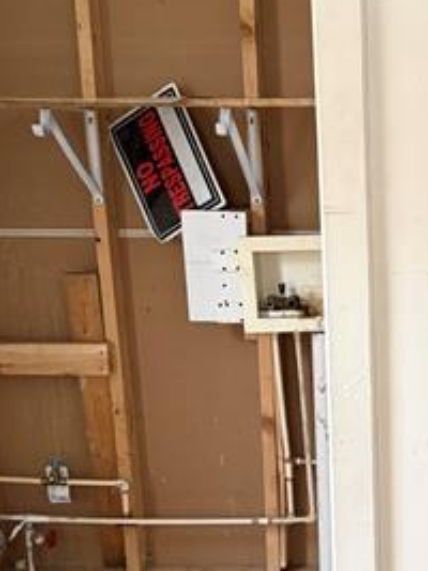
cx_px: 426
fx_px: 1138
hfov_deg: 20.6
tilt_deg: -13.7
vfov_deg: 27.5
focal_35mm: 69
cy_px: 468
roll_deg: +0.0
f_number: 1.78
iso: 640
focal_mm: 6.76
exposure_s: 1/60
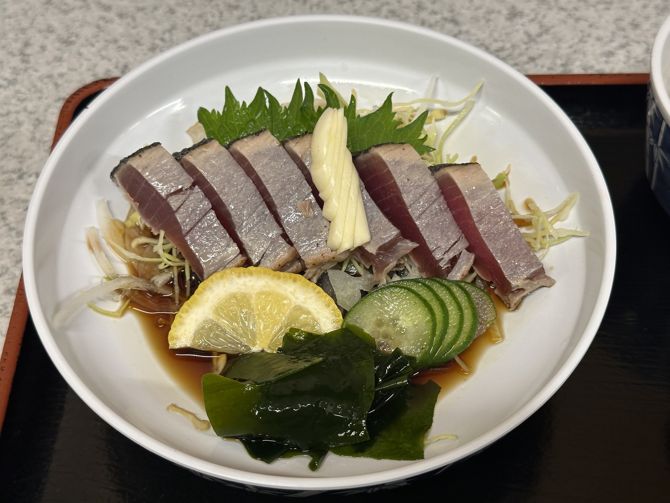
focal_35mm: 48
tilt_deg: -53.1
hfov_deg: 39.7
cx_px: 335
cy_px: 252
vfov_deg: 30.3
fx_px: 929
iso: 125
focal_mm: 6.86
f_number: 1.78
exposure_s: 1/60
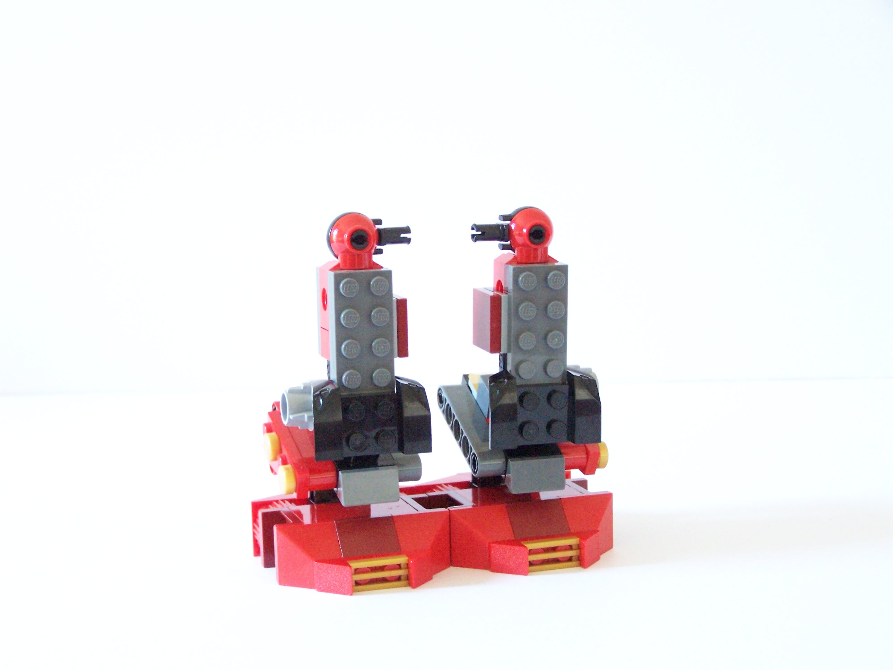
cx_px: 446
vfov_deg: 21.3
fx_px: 1780
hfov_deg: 28.2
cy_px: 335
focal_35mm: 69
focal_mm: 11.5
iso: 400
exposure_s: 1/10
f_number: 3.2
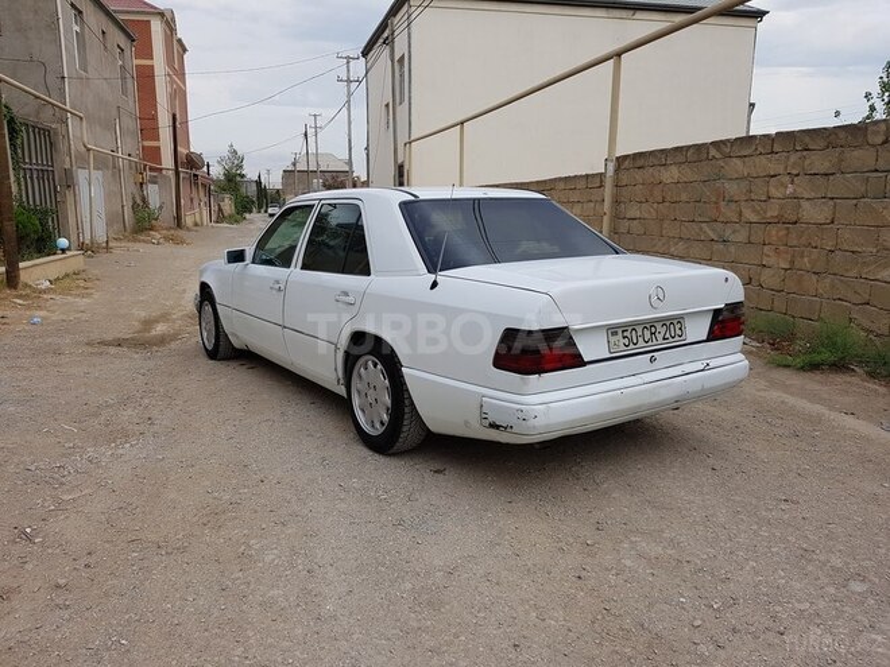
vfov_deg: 53.1
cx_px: 445
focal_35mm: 26
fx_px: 668
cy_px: 334
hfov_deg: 67.3
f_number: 1.7
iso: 50
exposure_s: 1/448
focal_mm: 4.2
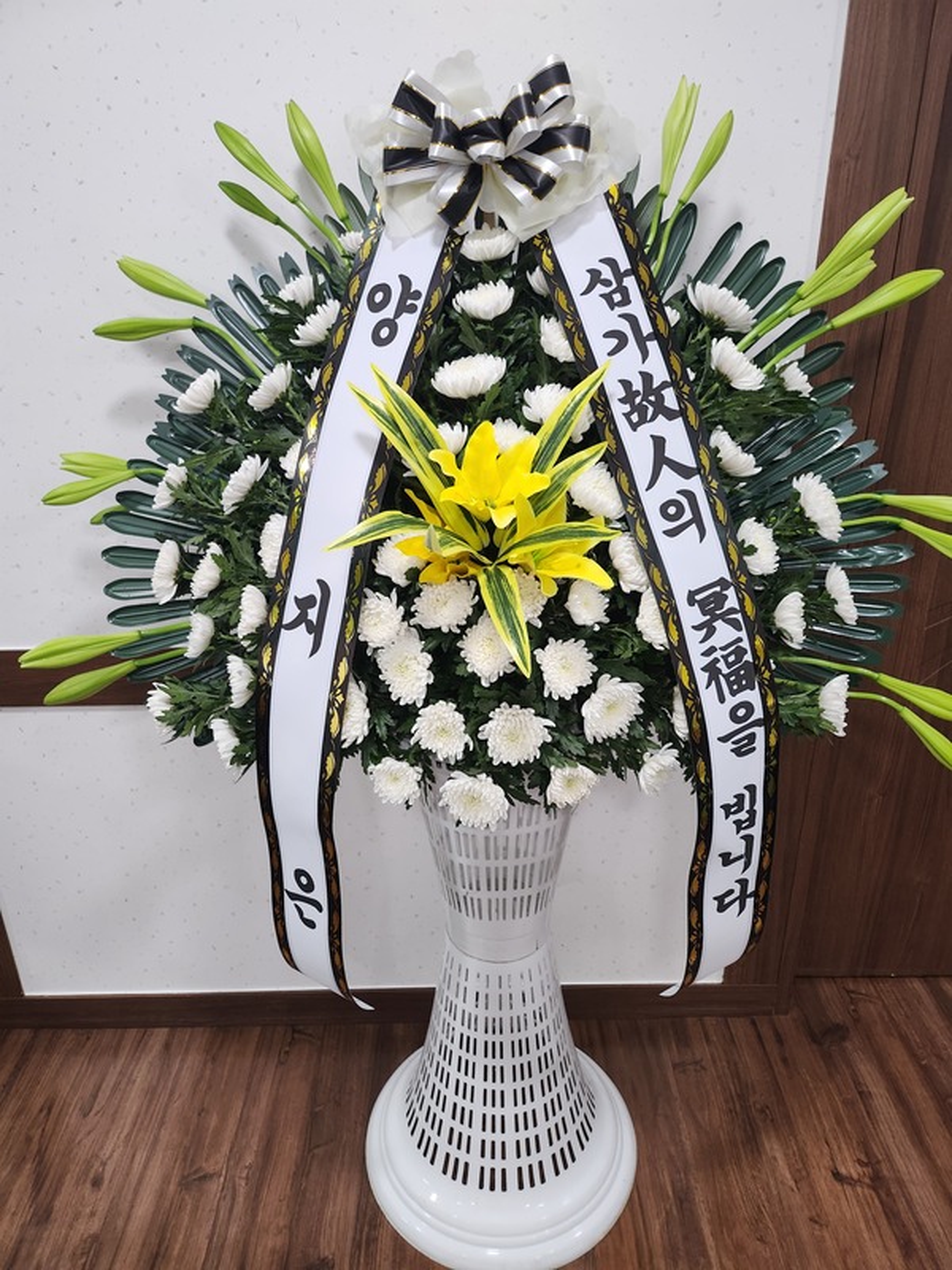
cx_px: 476
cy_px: 635
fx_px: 880
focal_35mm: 24
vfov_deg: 71.6
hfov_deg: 56.8
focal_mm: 5
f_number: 1.8
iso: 250
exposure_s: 1/120
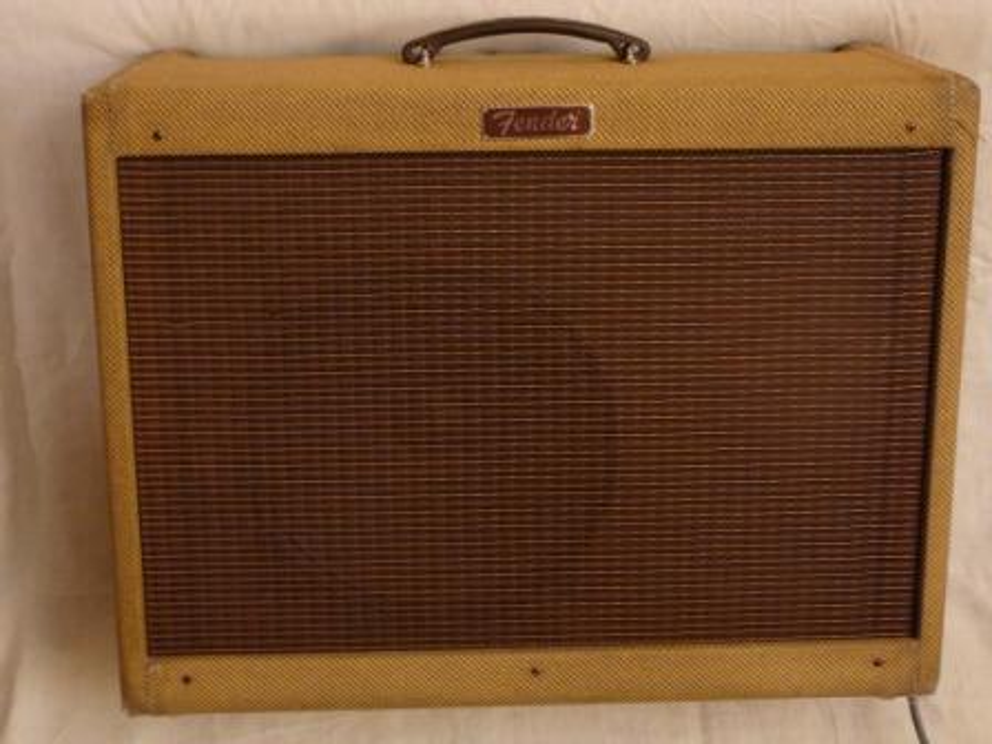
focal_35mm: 52
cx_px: 496
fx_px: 1490
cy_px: 372
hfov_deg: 36.8
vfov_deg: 28.0
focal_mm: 7.8
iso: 200
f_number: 3.4
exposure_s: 1/8
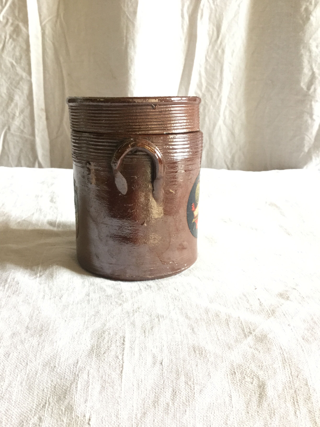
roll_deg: -0.1
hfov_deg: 45.4
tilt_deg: -20.1
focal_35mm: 31
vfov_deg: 58.4
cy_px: 214
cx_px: 160
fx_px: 382
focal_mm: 3.3
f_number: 2.4
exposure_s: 1/33
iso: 160
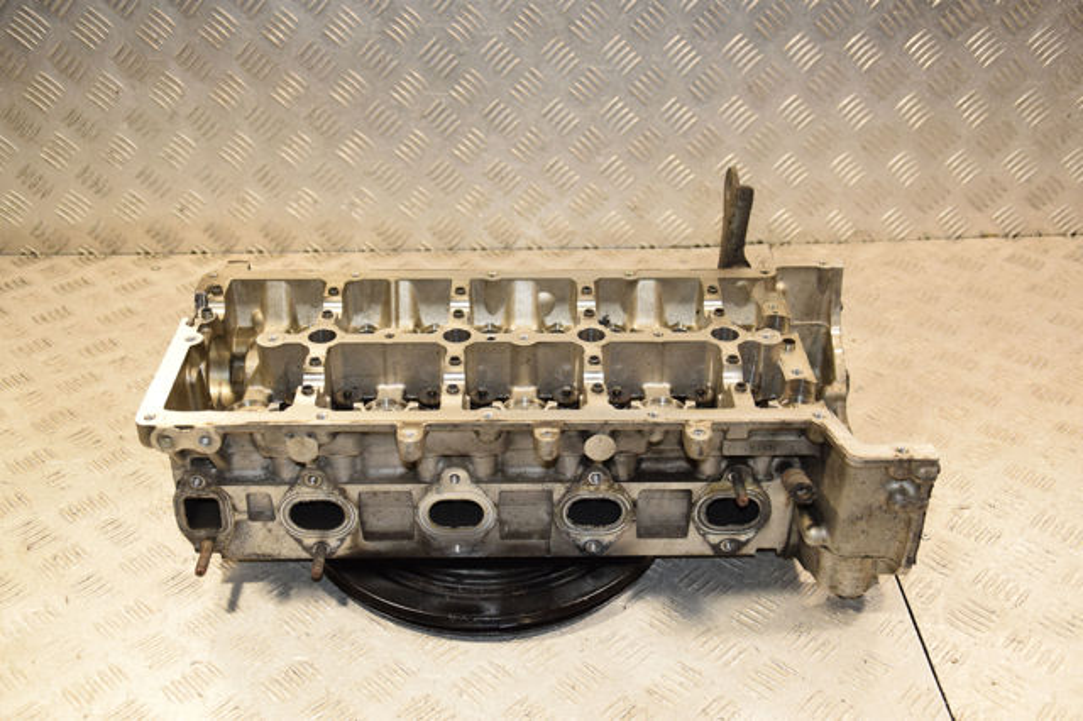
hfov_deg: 49.6
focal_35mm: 39
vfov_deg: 34.2
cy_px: 360
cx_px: 542
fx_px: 1173
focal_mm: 26
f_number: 5
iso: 800
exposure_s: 1/200
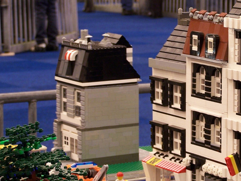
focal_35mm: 151
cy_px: 82
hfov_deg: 13.0
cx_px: 195
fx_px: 1051
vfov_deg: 9.8
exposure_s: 1/2
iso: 80
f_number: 3.2
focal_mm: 13.7
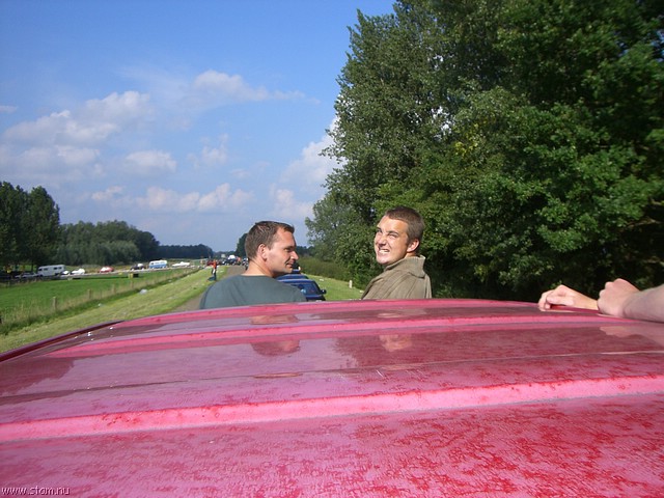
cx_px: 332
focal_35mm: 38
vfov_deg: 37.7
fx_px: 729
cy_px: 249
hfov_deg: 49.0
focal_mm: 6.2
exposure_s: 1/640
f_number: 4.3
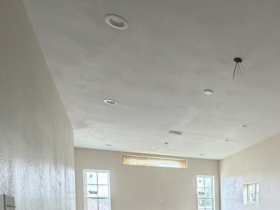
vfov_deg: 38.9
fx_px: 259
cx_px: 275
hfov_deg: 47.8
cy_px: 211
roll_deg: +1.7
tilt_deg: -0.1
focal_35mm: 32
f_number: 2.2
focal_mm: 2.22
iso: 250
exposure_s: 1/121
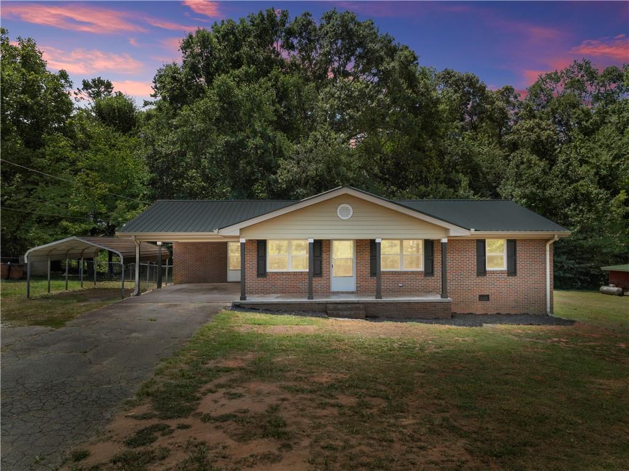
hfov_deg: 71.6
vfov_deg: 56.7
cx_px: 314
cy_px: 236
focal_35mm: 24
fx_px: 436
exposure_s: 1/60
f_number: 2.8
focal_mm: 12.29
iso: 120
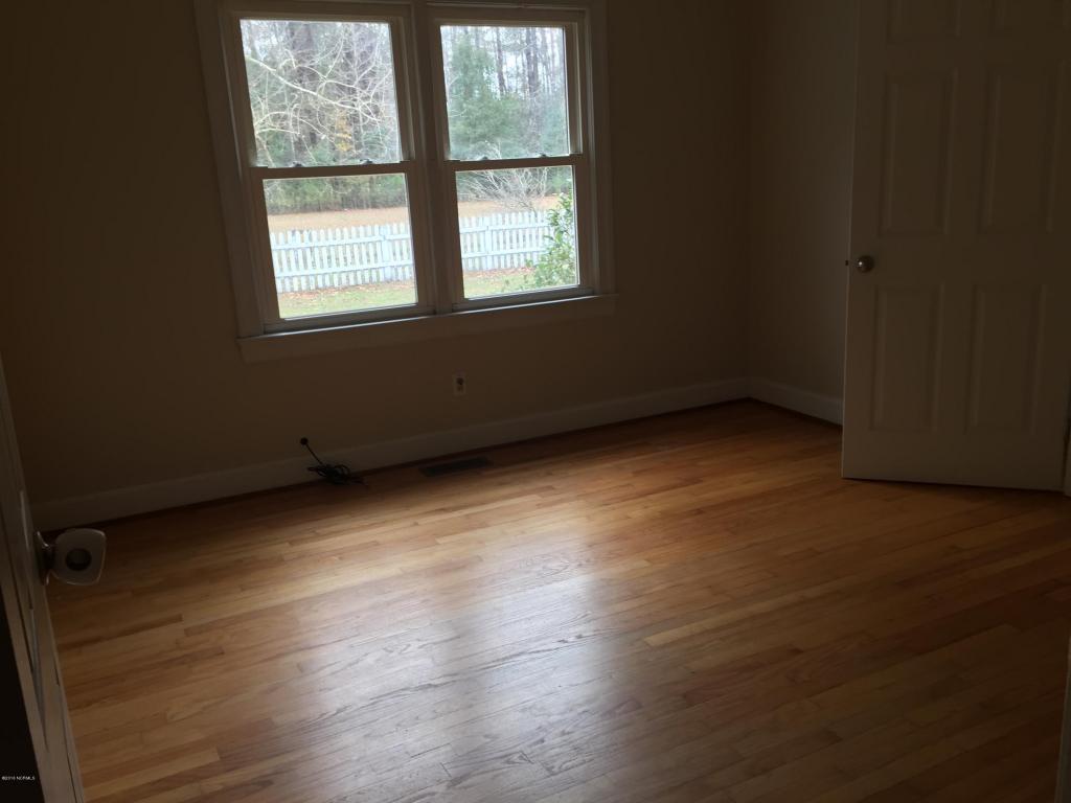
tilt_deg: -11.6
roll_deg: +2.0
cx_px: 536
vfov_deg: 48.2
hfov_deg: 61.7
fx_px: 897
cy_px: 402
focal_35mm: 29
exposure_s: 1/40
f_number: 2.2
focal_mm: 4.15
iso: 32
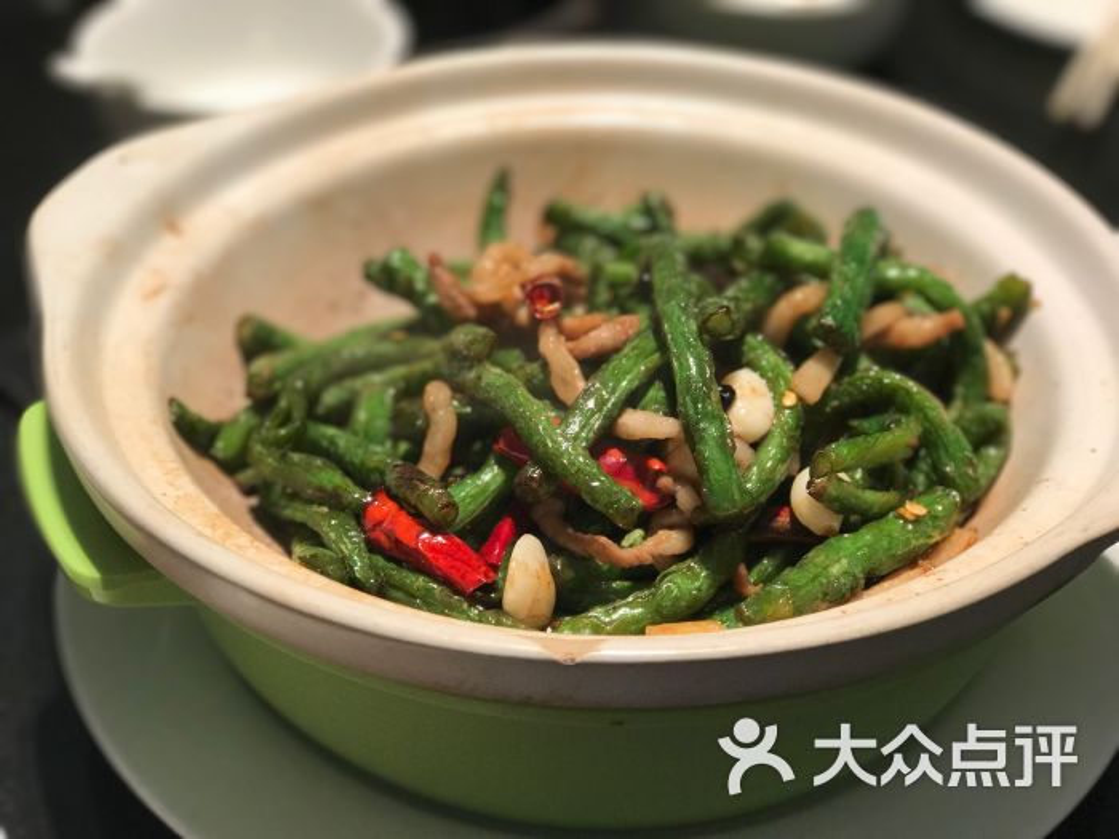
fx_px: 1843
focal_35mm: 57
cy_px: 420
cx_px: 560
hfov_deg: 33.8
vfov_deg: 25.7
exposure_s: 1/50
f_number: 2.8
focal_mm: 6.6
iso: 80
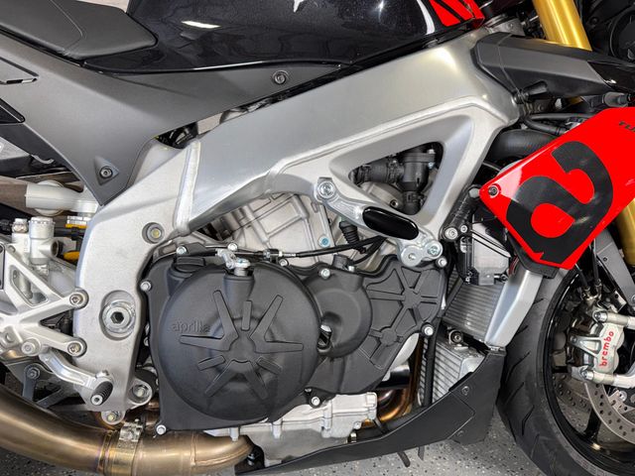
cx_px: 318
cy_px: 238
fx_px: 440
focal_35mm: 24
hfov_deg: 71.6
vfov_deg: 56.8
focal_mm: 6.76
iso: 64
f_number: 1.78
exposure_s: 1/30
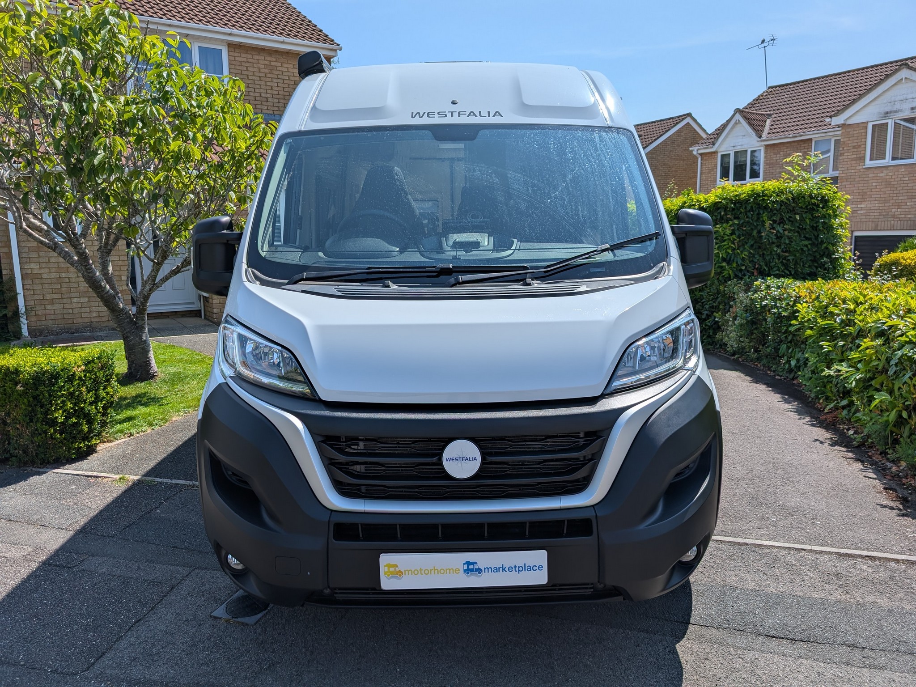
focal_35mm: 24
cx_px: 458
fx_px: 635
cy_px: 344
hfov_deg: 71.6
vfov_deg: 56.8
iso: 20
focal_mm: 6.9
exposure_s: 1/1497
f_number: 1.68
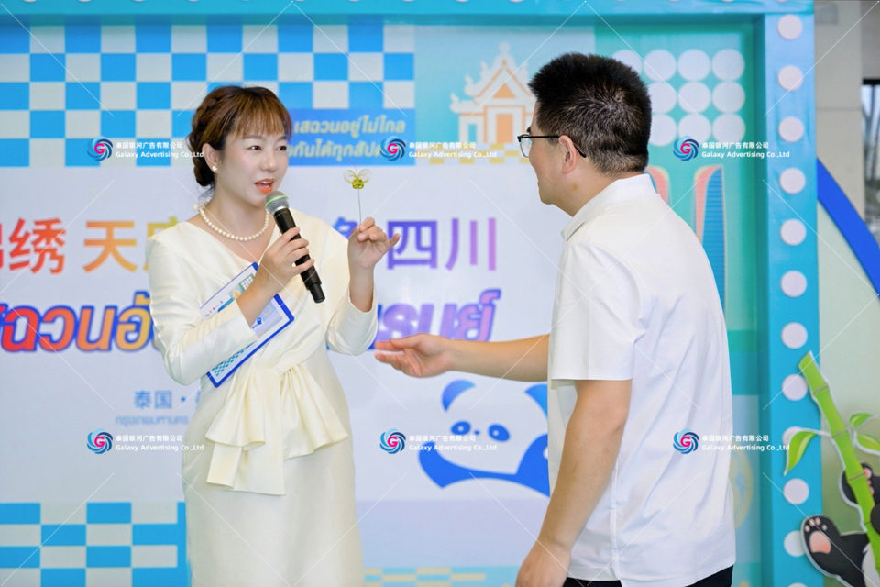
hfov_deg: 34.5
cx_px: 440
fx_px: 1418
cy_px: 294
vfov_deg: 23.4
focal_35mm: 58
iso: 640
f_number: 4
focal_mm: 58
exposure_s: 1/200
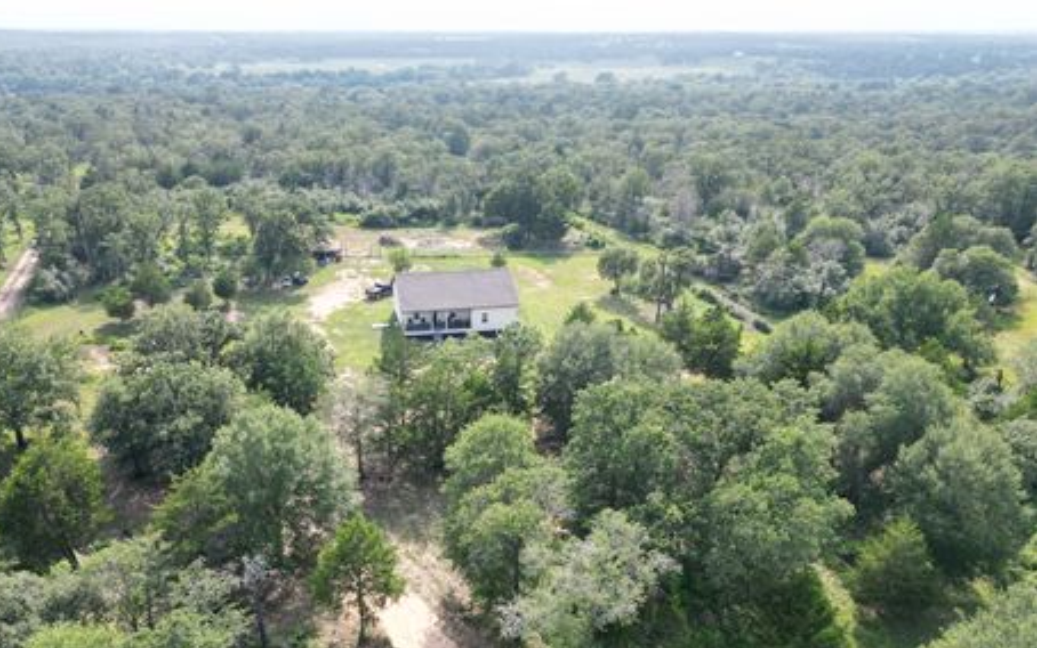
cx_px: 468
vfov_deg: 44.1
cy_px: 421
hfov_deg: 66.3
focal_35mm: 28
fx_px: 792
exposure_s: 1/1250
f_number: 1.7
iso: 200
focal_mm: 6.72
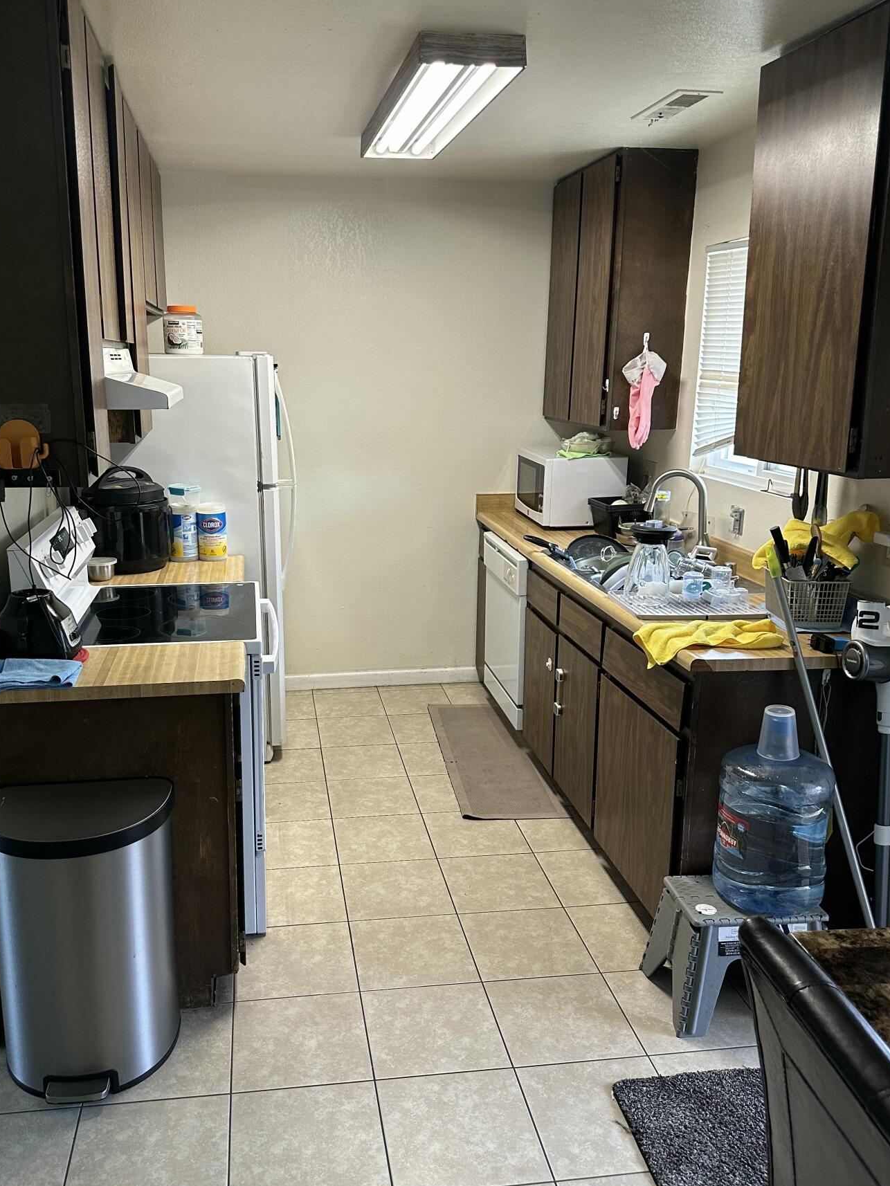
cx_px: 387
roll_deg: -0.9
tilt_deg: -13.5
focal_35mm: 28
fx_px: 960
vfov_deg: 63.4
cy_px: 592
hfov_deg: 49.6
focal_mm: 6.86
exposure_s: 1/120
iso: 200
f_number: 1.78
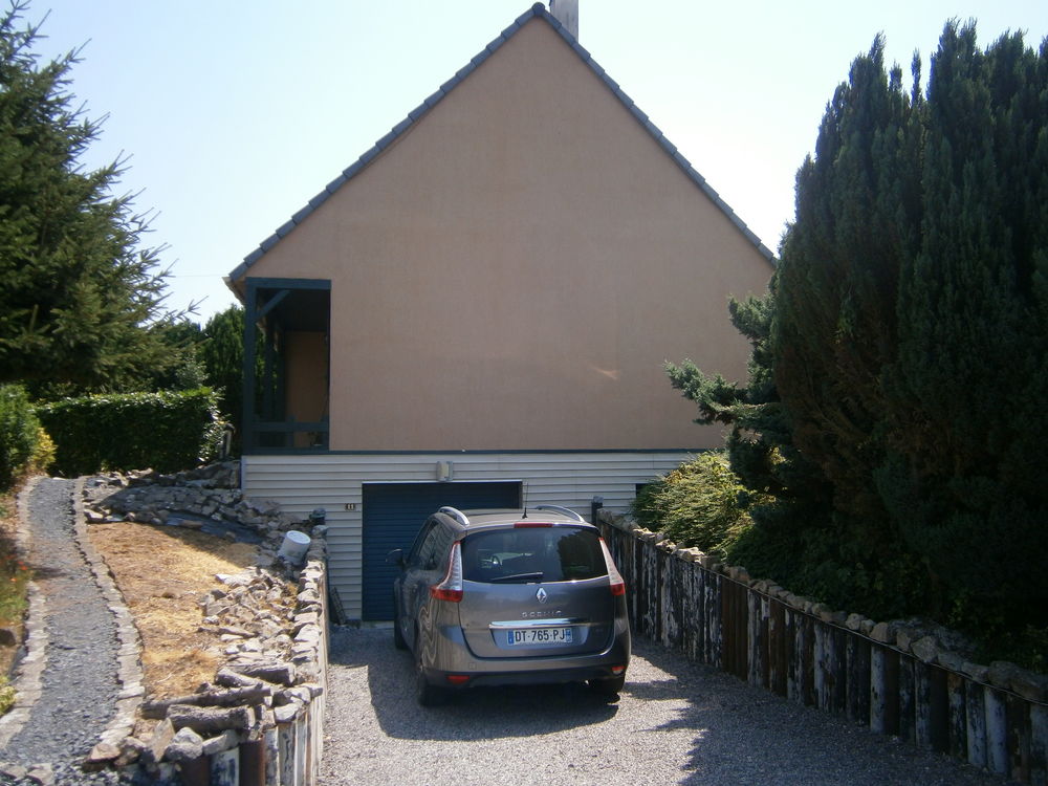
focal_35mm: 26
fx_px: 787
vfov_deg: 53.1
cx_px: 524
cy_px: 393
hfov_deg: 67.3
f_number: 2.8
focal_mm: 4.7
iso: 80
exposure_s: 1/640
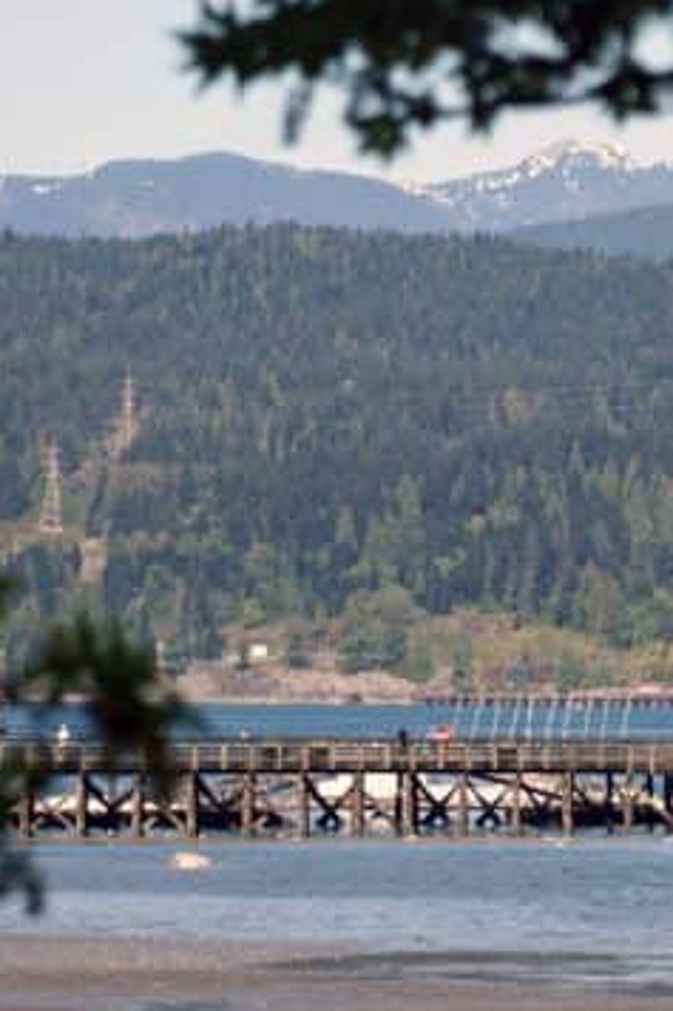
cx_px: 630
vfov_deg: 6.8
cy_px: 240
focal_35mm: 302
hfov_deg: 4.5
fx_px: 8476
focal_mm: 105
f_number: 4
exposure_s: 1/1000
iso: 100
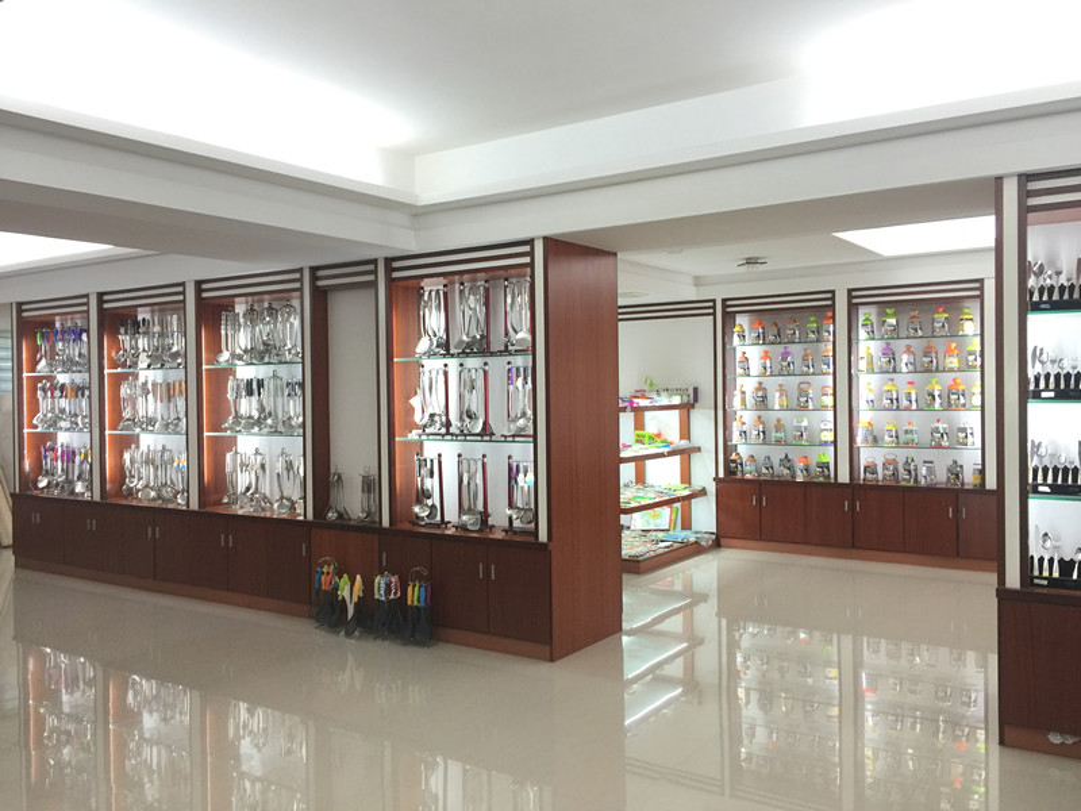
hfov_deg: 61.7
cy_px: 406
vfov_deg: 48.2
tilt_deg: -0.9
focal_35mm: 29
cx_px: 540
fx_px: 906
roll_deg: -1.0
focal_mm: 4.15
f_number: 2.2
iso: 50
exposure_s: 1/33
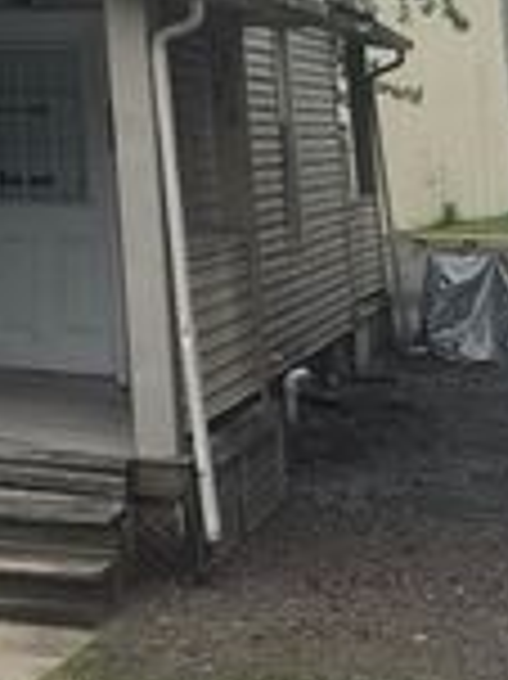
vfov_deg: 17.0
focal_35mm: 106
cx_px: -535
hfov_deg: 12.2
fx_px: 2077
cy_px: -308
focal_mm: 6.76
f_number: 1.78
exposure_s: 1/2370
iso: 100
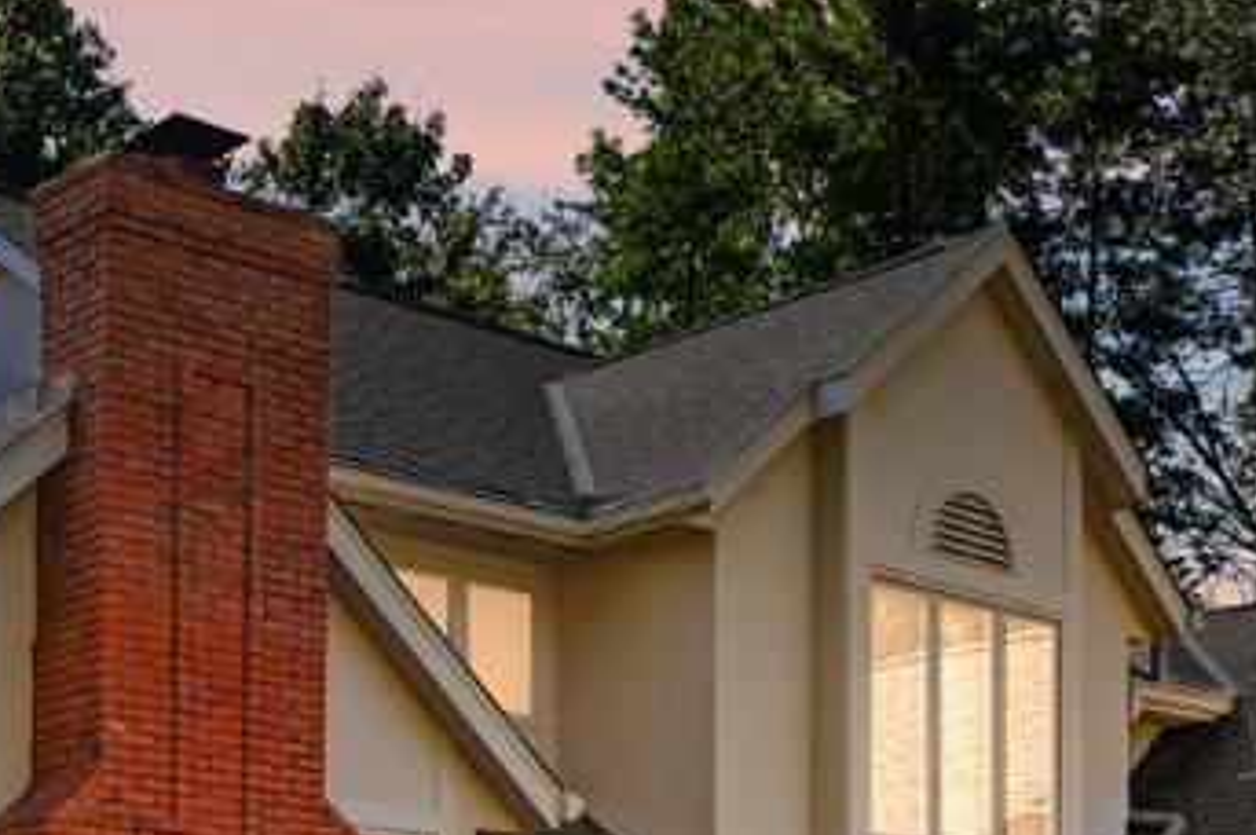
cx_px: 469
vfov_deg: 17.8
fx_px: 2440
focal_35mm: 70
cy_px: 1163
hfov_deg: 28.8
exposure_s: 1/640
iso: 100
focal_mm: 16
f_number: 4
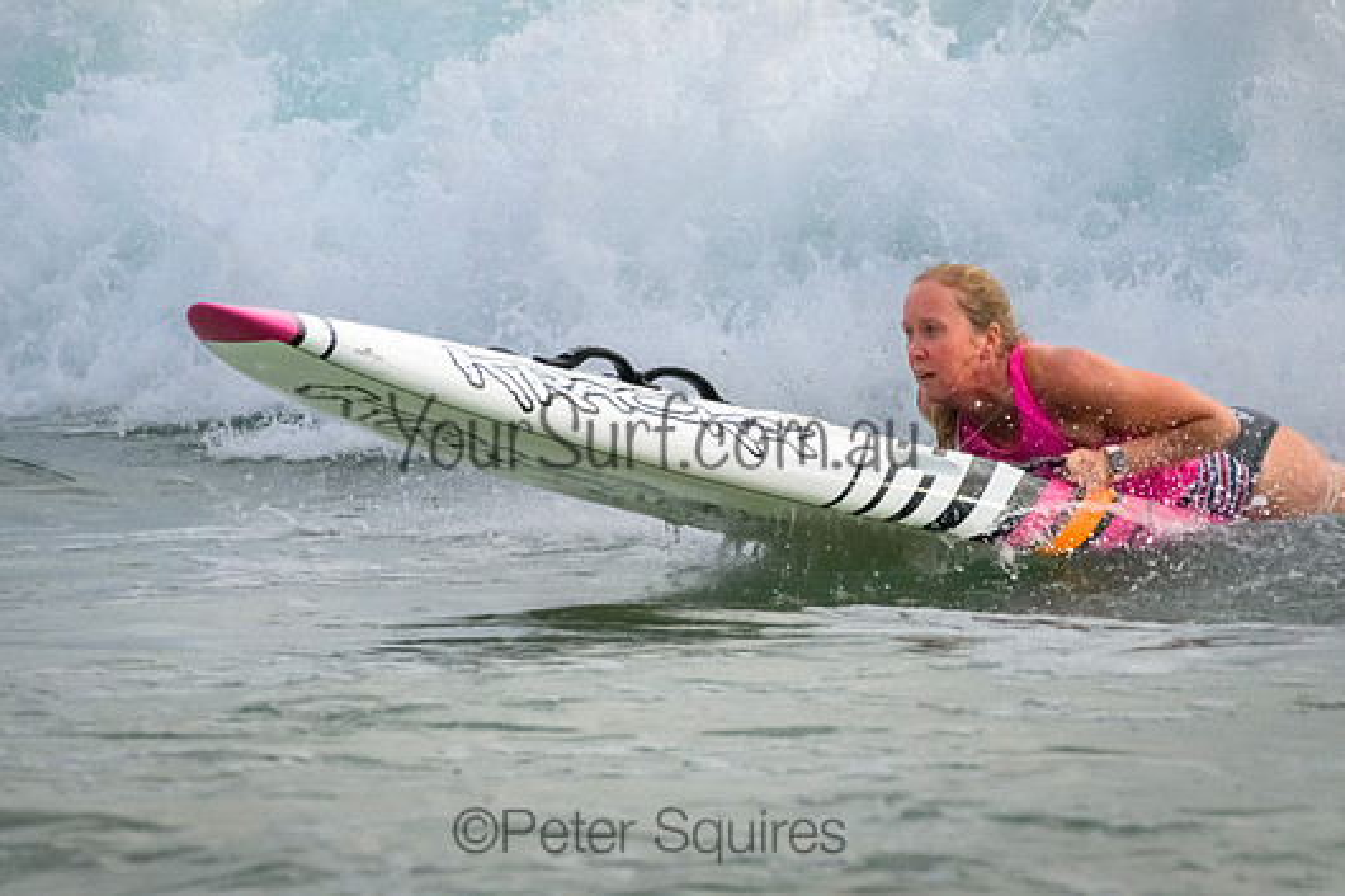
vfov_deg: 1.3
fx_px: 40895
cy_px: 410
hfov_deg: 1.9
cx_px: 650
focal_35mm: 1095
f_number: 11
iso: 8000
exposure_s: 1/4000
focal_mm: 1000
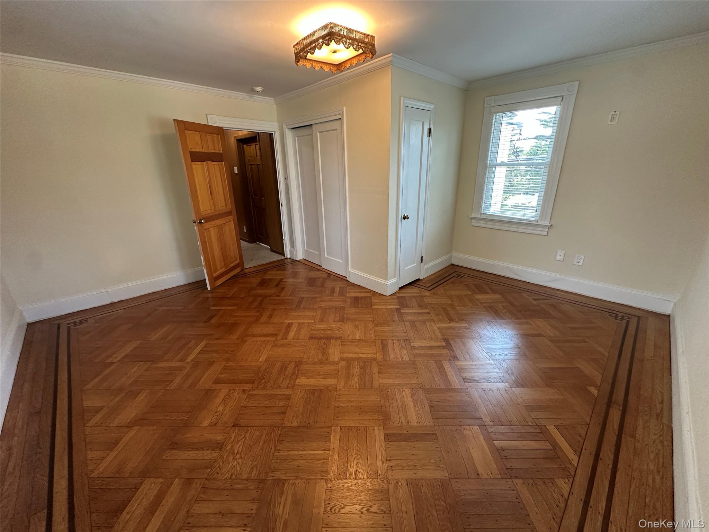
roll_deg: +1.4
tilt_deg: -19.2
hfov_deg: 102.1
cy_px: 266
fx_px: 287
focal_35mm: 14
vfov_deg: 85.7
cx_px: 354
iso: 200
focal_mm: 2.22
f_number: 2.2
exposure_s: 1/60
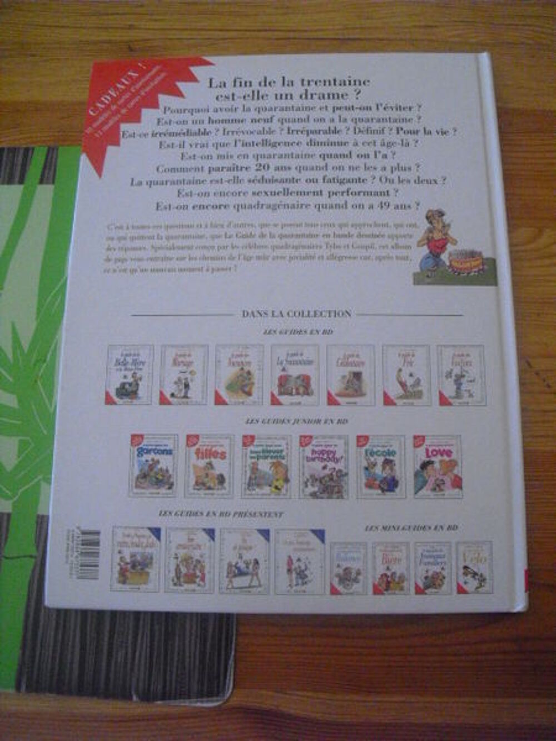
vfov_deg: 51.4
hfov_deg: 39.7
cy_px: 370
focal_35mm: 36
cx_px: 278
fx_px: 771
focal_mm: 6.3
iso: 800
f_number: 3.1
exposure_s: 1/60
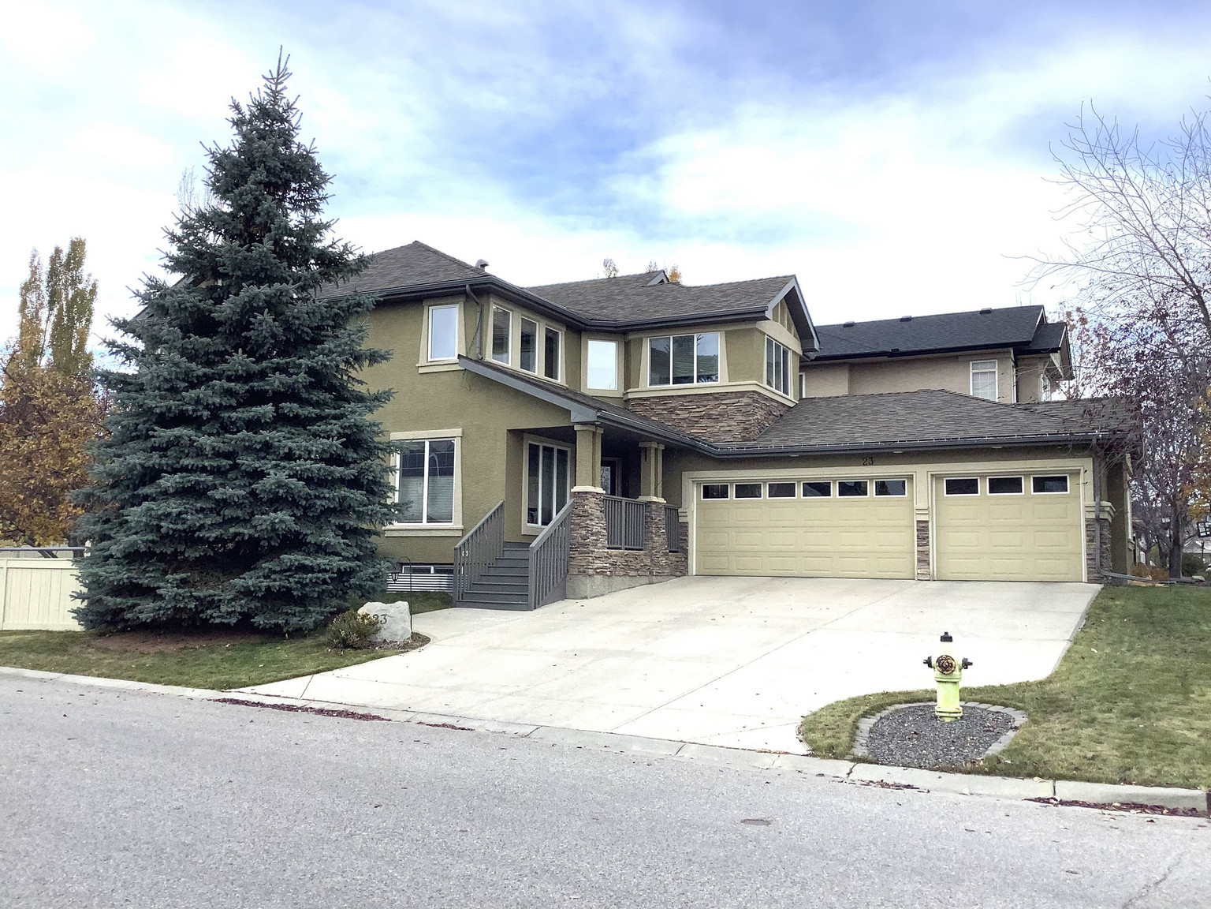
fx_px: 1084
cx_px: 606
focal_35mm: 31
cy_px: 454
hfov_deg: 58.4
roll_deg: -0.5
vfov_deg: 45.4
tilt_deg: +6.5
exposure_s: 1/403
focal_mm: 3.3
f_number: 2.4
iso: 25
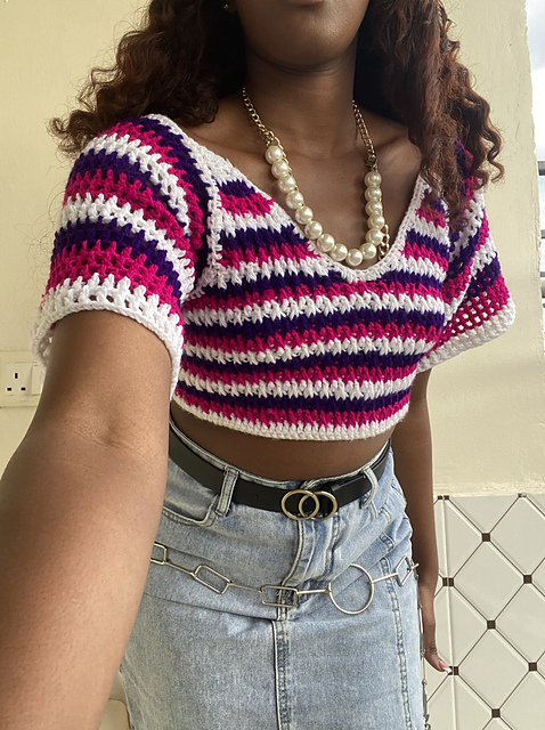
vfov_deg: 60.0
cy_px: 365
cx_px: 272
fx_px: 631
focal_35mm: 30
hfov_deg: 46.7
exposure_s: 1/122
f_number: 2.2
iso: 50
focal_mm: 2.71
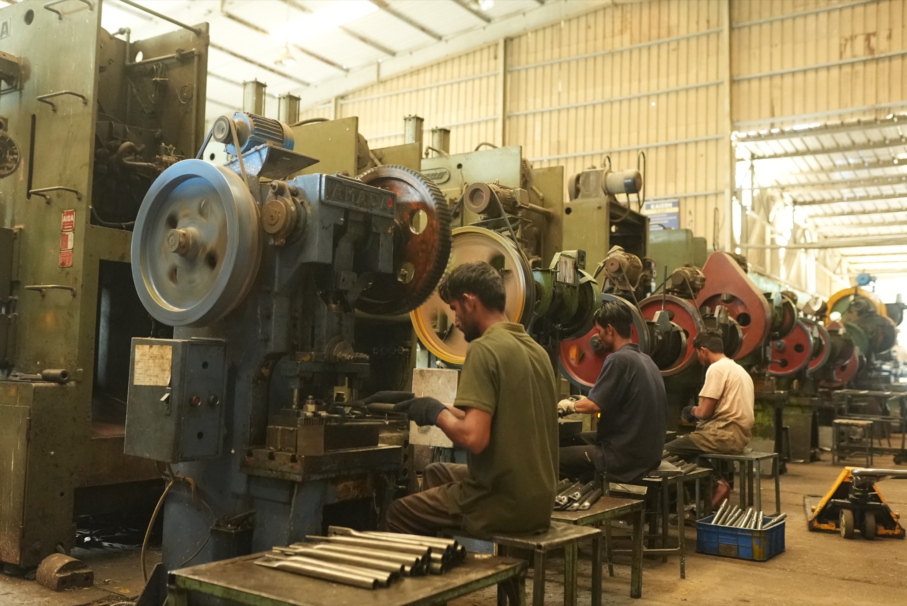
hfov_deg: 54.4
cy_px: 303
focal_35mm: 35
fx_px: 882
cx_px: 454
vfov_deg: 37.9
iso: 12800
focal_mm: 35
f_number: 2.2
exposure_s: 1/100
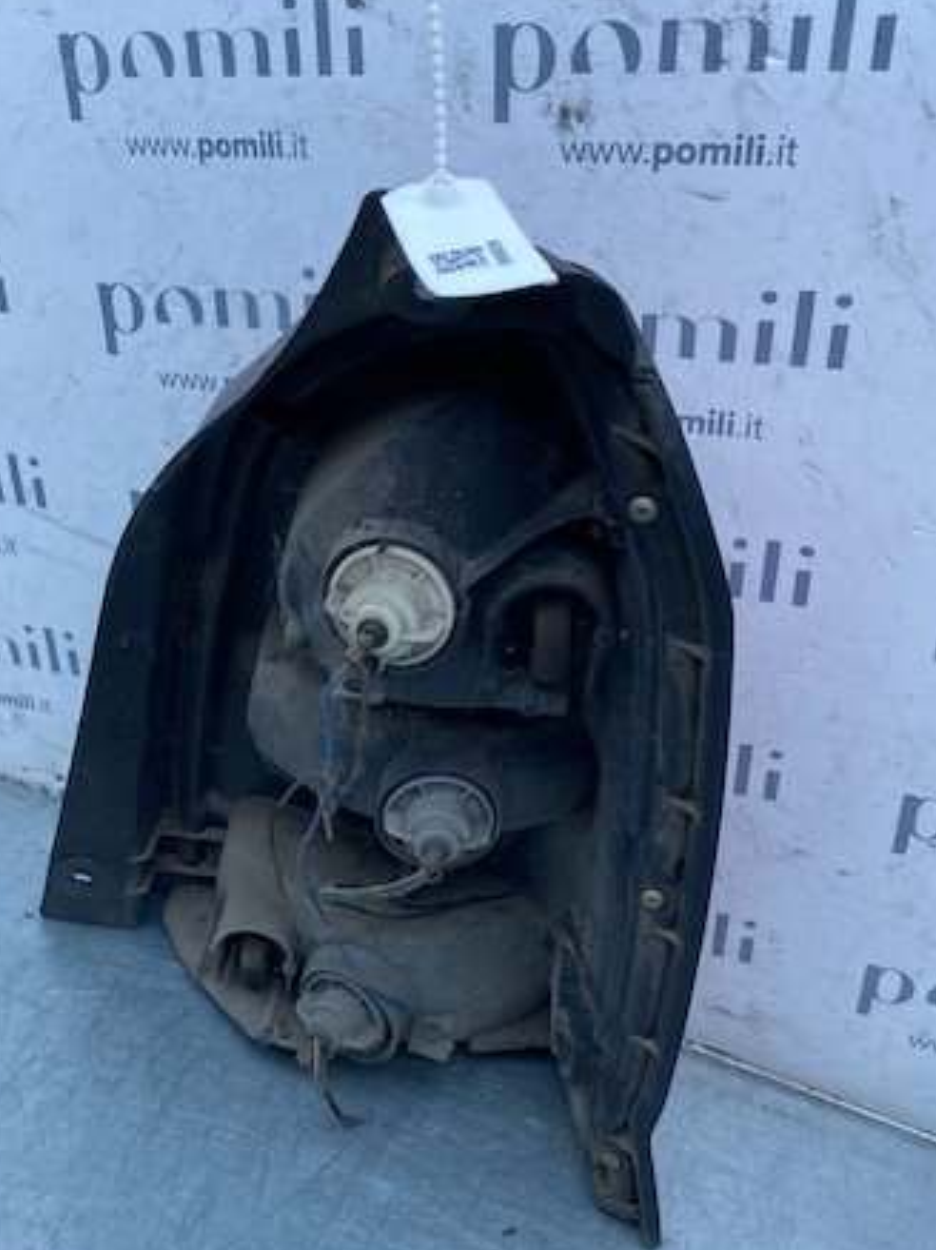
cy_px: 876
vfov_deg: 47.8
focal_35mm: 38
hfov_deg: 37.3
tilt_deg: -41.2
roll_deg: -7.1
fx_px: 1371
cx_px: 320
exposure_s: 1/805
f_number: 1.8
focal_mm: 4.25
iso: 32
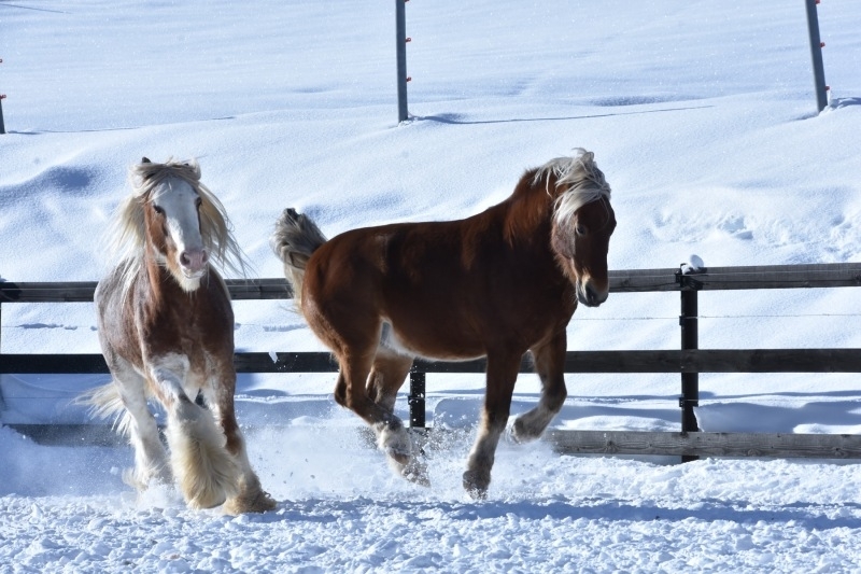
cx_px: 430
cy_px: 287
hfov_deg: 12.5
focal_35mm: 165
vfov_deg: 8.3
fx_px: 3945
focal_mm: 110
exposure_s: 1/800
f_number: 14
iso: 640
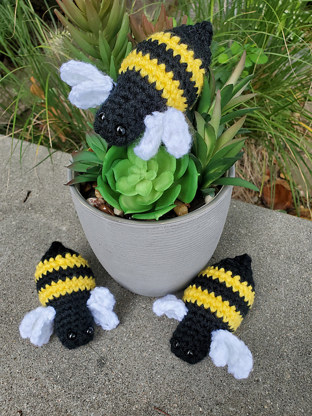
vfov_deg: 67.3
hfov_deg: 53.1
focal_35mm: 26
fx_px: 312
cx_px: 156
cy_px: 208
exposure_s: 1/277
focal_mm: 4.3
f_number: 2.4
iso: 50
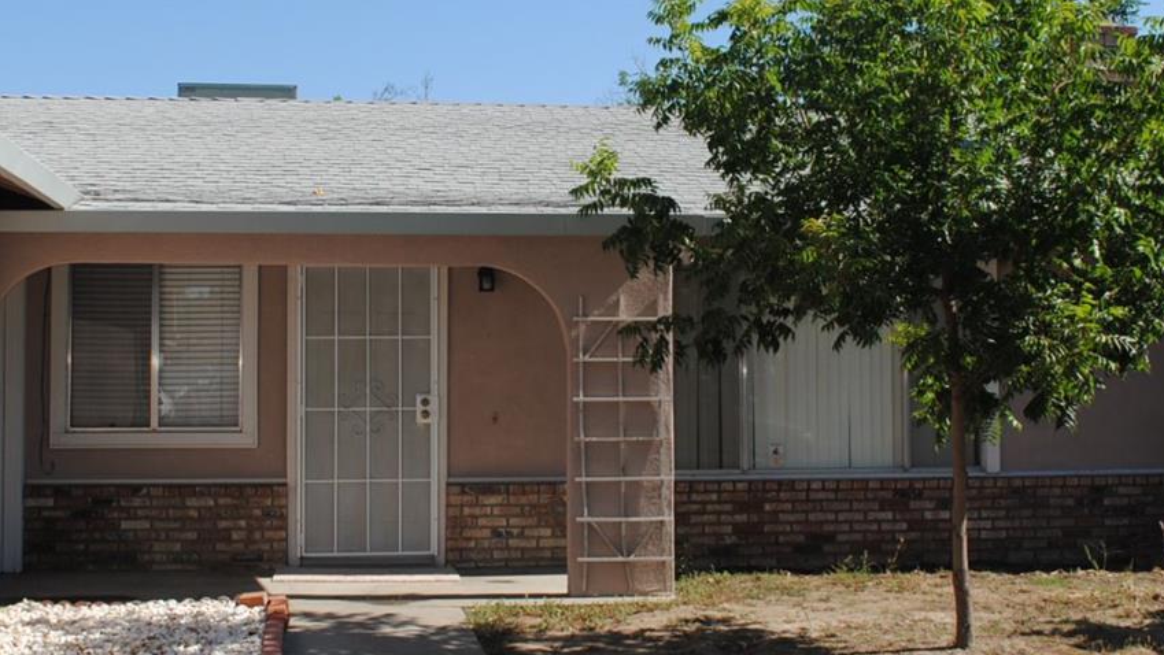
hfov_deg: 41.3
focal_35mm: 50
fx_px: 1544
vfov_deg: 23.9
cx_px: 522
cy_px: 269
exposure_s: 1/200
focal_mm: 18
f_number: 9
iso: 100
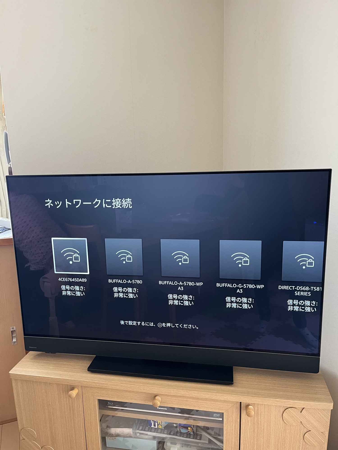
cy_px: 225
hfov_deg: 53.1
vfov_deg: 67.3
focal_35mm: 26
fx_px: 338
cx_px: 169
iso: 200
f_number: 1.6
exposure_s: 1/60
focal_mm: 5.1
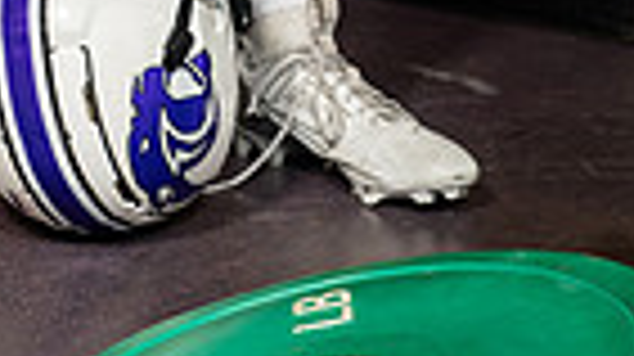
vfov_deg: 6.9
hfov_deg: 13.2
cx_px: -9
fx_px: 2704
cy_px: -608
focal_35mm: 161
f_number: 5.6
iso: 500
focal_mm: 48
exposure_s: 1/250
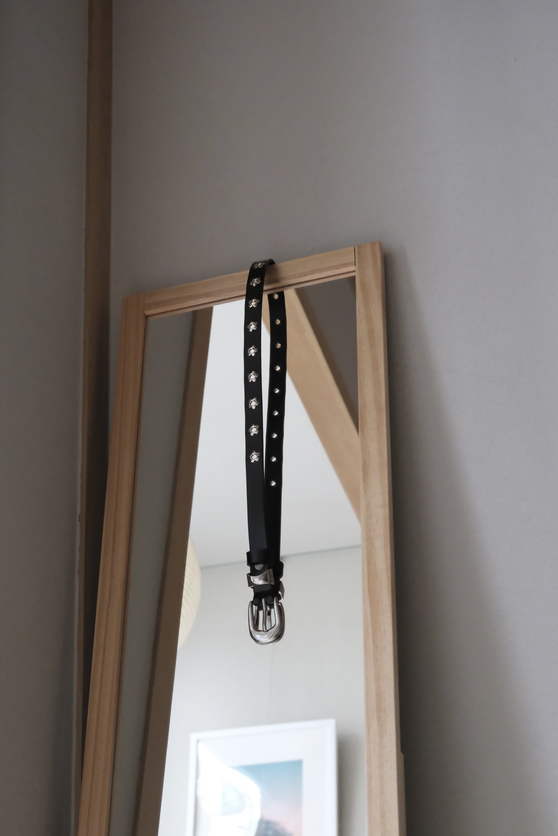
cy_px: 418
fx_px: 953
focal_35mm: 41
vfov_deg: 47.4
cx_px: 279
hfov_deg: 32.6
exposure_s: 1/70
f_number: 4
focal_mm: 27.5
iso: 6400
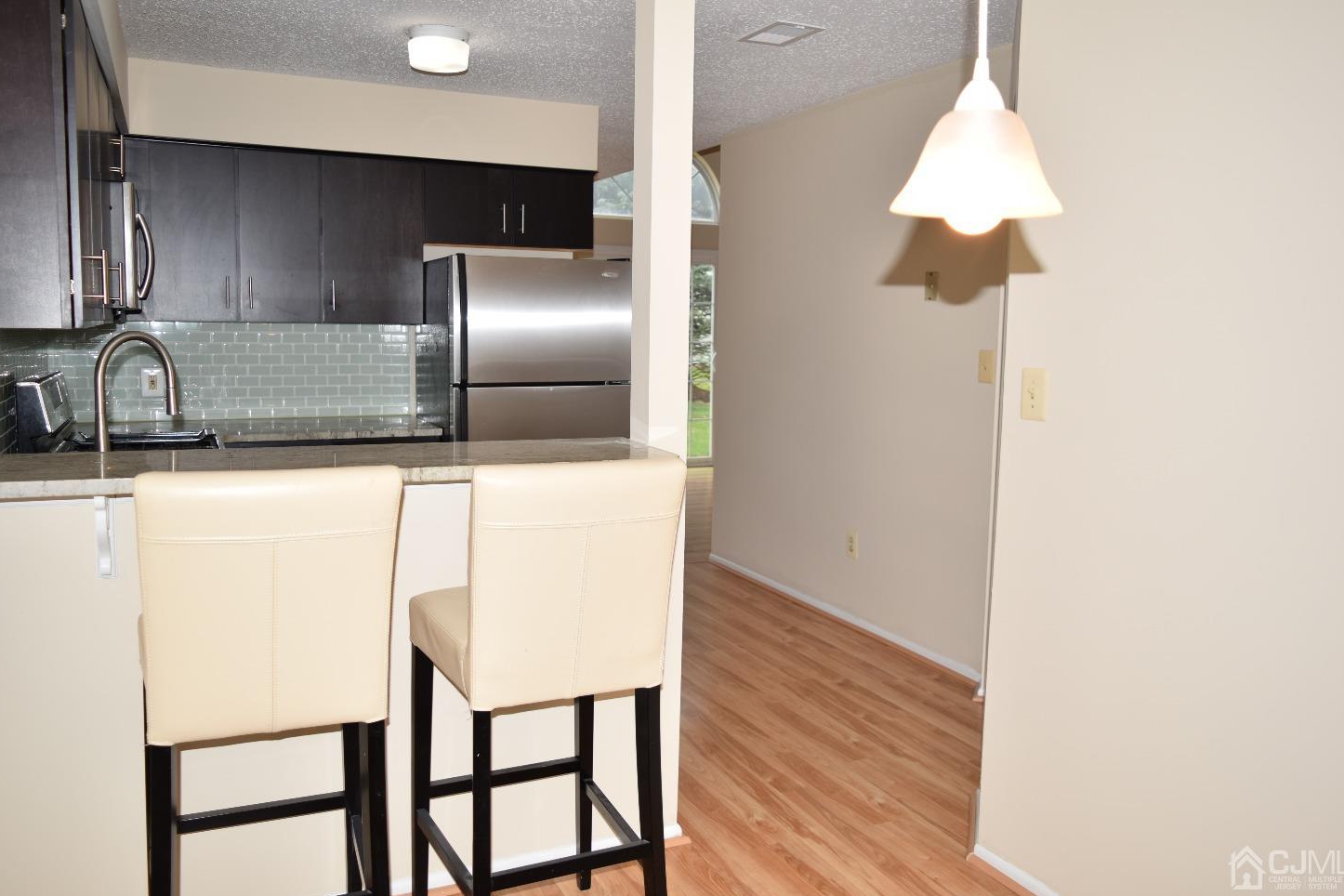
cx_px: 687
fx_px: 1045
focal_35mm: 28
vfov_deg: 46.4
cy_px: 434
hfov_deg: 65.5
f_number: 3.5
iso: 100
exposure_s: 1/60
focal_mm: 18
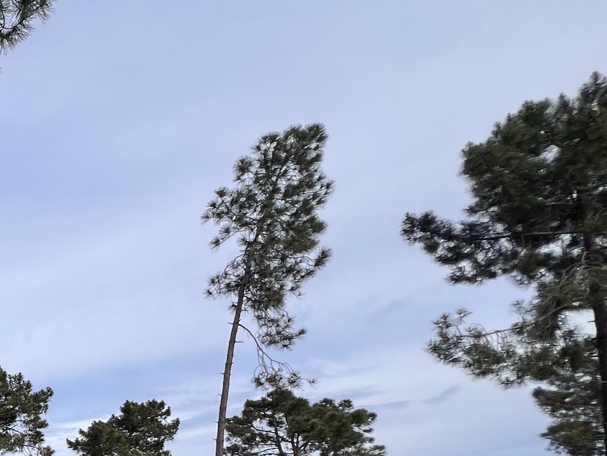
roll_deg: +4.4
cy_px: 524
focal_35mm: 39
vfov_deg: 31.7
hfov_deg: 30.0
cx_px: -284
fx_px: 684
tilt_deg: +6.7
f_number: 1.8
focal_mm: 1.57
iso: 32
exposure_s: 1/1277
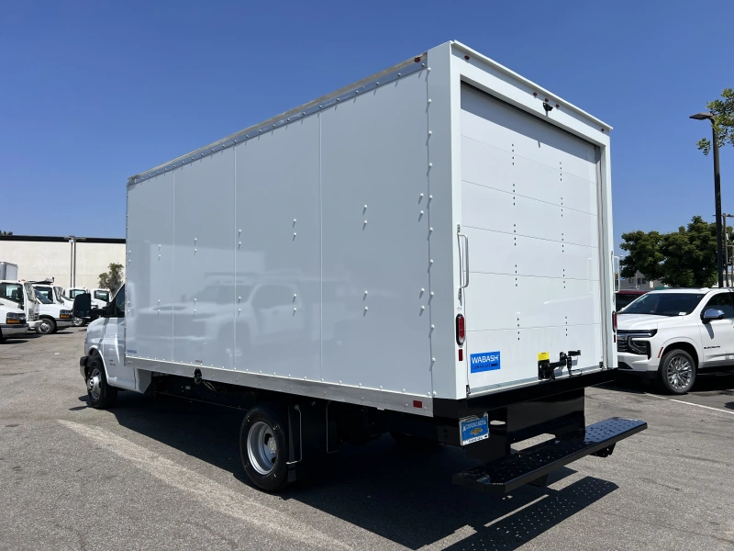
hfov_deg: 67.3
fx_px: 551
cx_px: 367
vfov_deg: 53.1
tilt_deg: +3.0
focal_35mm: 26
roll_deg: +0.8
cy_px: 276
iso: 50
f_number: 1.5
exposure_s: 1/7463
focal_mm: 5.7
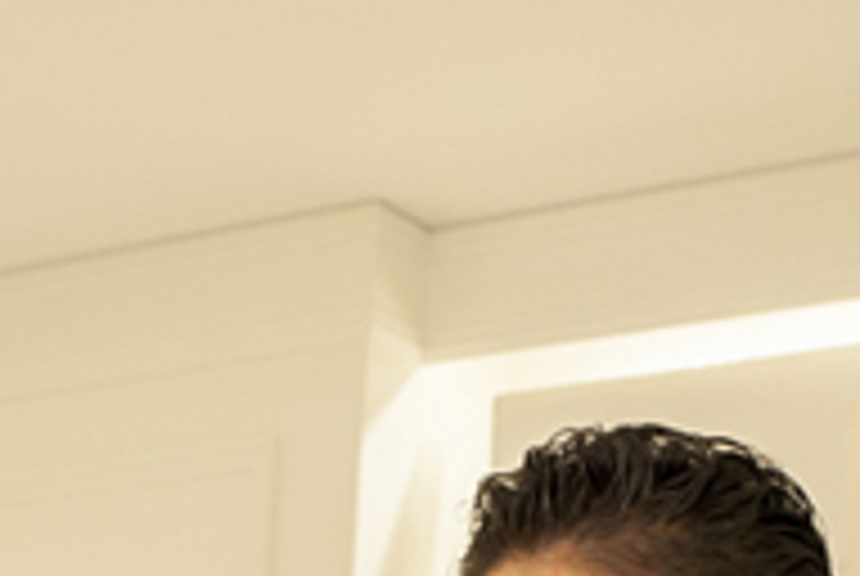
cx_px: 581
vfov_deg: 11.3
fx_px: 2799
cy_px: 873
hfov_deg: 17.4
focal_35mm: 117
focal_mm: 35
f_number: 5.6
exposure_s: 1/100
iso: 640
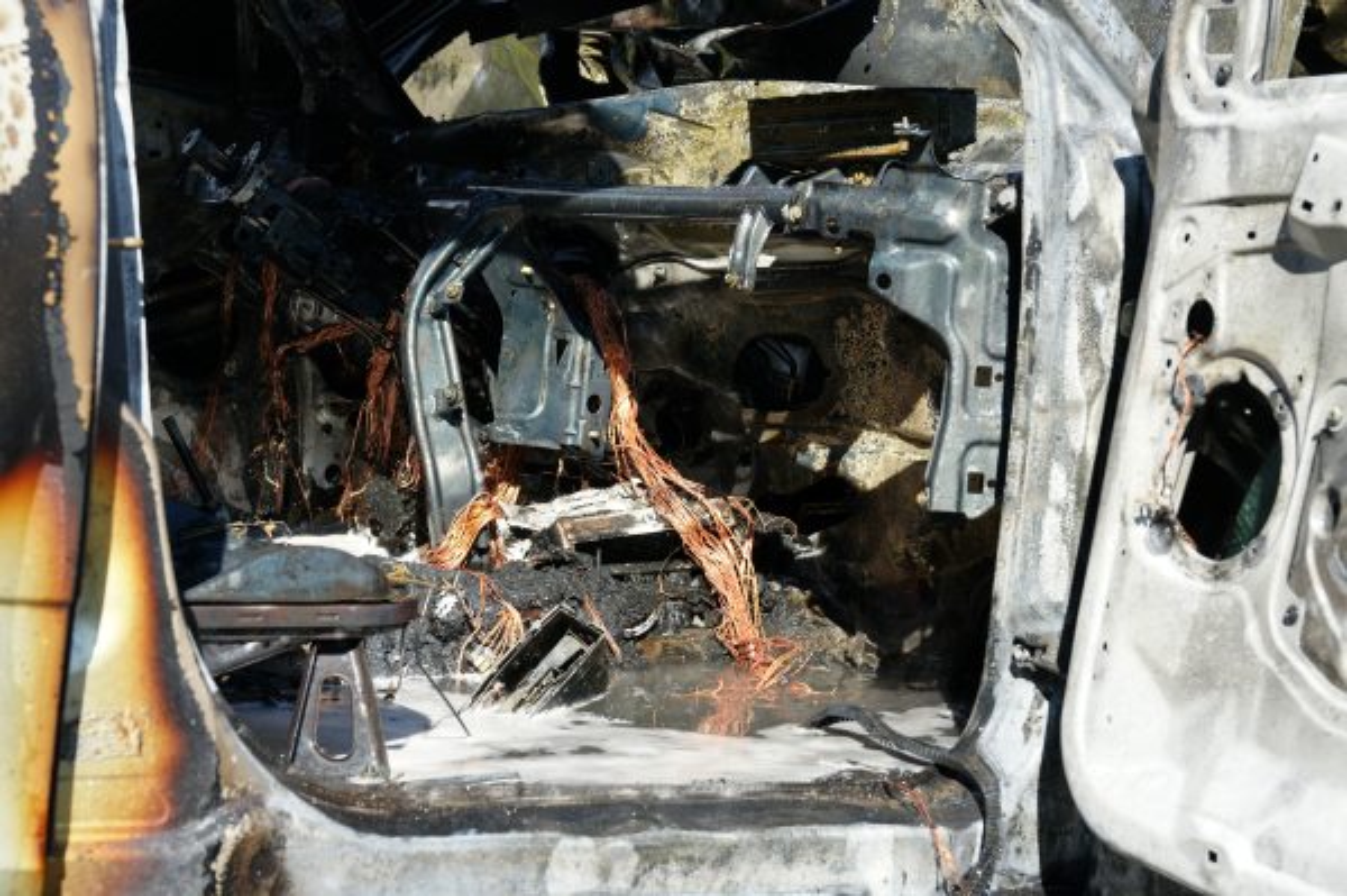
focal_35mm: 75
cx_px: 674
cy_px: 448
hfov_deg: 27.0
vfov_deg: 18.2
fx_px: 2804
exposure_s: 1/640
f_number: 6.3
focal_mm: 50
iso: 400
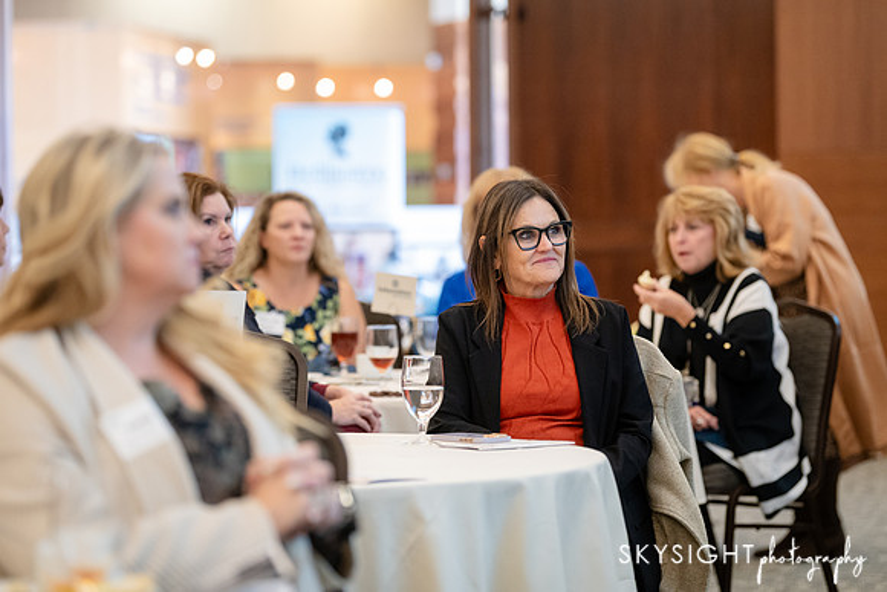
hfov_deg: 15.1
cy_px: 296
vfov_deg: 10.1
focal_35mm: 136
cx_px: 444
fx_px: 3347
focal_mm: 130
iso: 3200
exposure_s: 1/400
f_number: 2.8
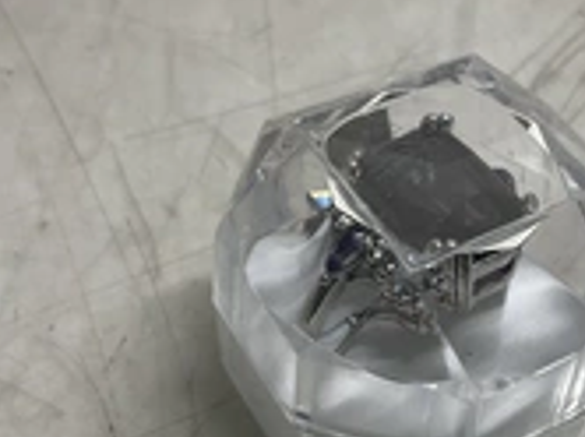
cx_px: 352
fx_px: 1181
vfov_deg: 21.0
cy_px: 233
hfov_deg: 27.8
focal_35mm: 70
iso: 32
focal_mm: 3
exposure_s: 1/120
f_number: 1.8
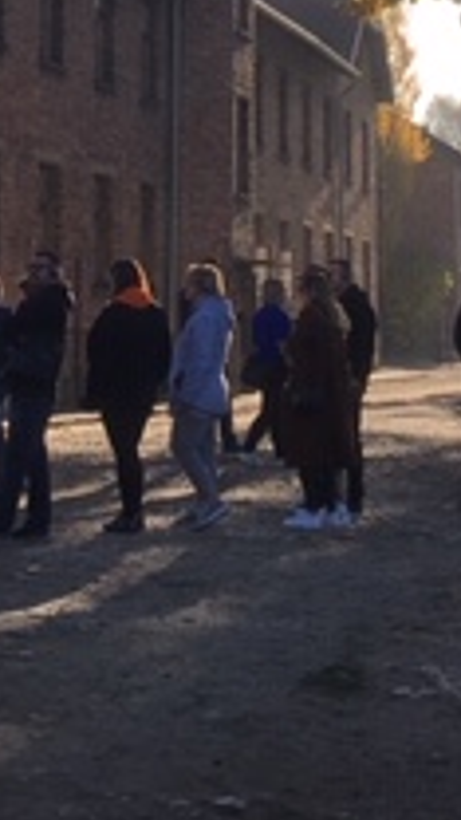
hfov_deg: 12.4
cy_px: -91
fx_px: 2108
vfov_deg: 20.9
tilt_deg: +10.7
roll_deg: -0.4
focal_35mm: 97
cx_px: 91
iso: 25
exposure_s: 1/818
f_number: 2.2
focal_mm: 4.15
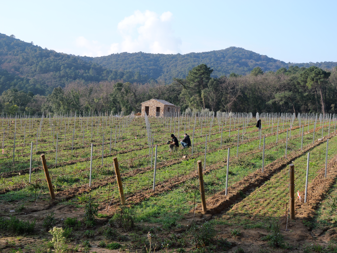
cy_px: 126
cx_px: 168
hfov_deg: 34.3
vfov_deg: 26.1
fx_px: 545
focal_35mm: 56
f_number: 5
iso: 100
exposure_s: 1/200
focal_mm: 28
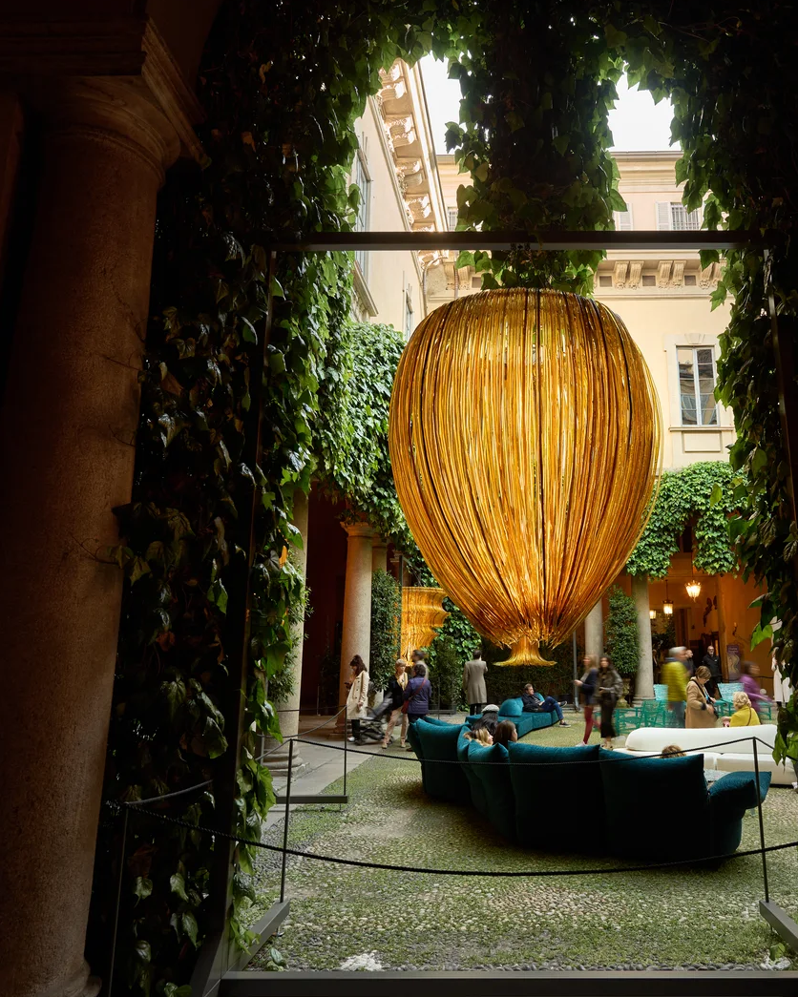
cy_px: 502
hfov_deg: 59.5
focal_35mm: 23
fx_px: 679
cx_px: 531
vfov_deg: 72.6
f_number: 5
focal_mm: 16
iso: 100
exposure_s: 1/8
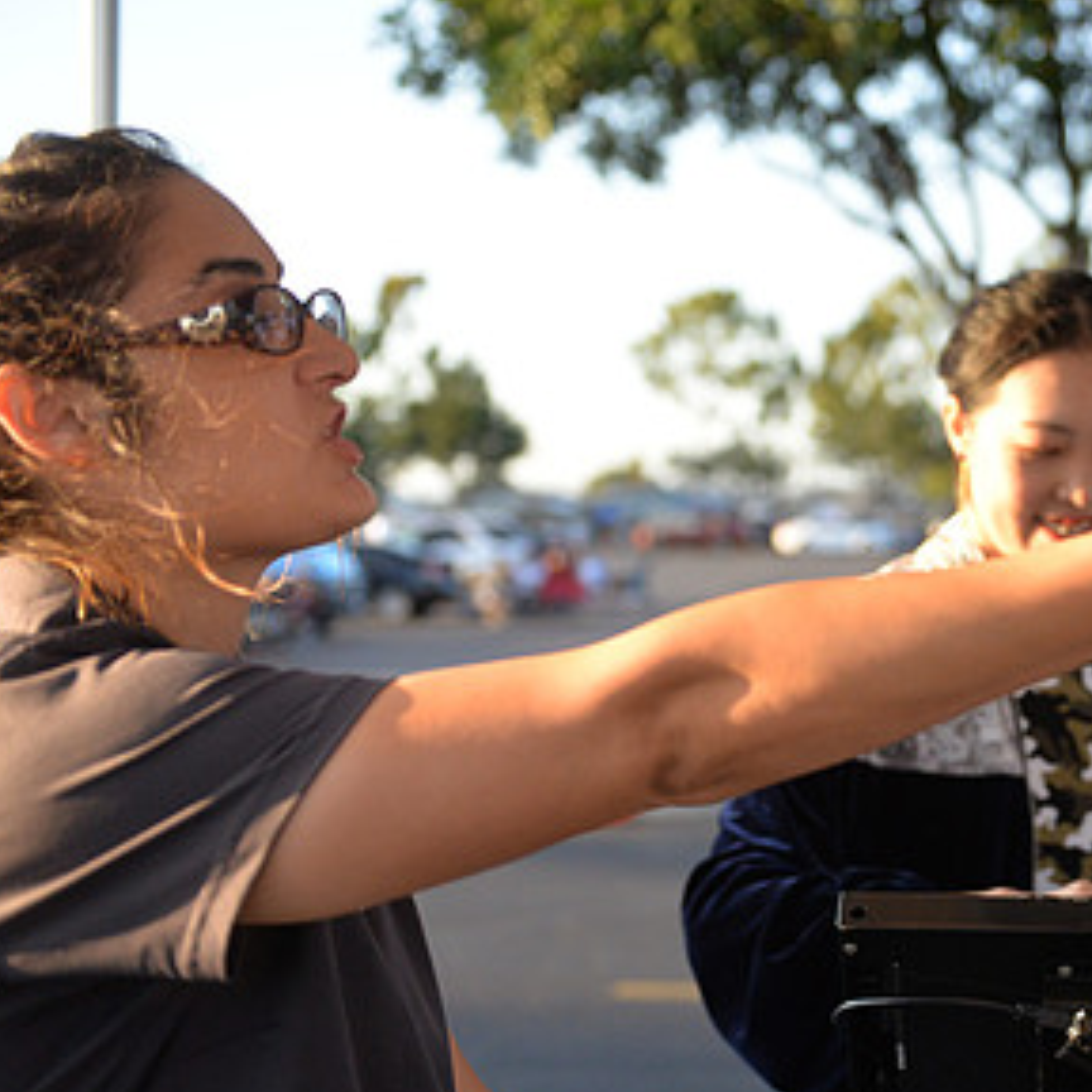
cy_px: 639
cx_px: 1016
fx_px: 2320
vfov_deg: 26.4
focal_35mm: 65
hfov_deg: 25.5
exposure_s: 1/4000
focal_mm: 38
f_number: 2.8
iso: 1800
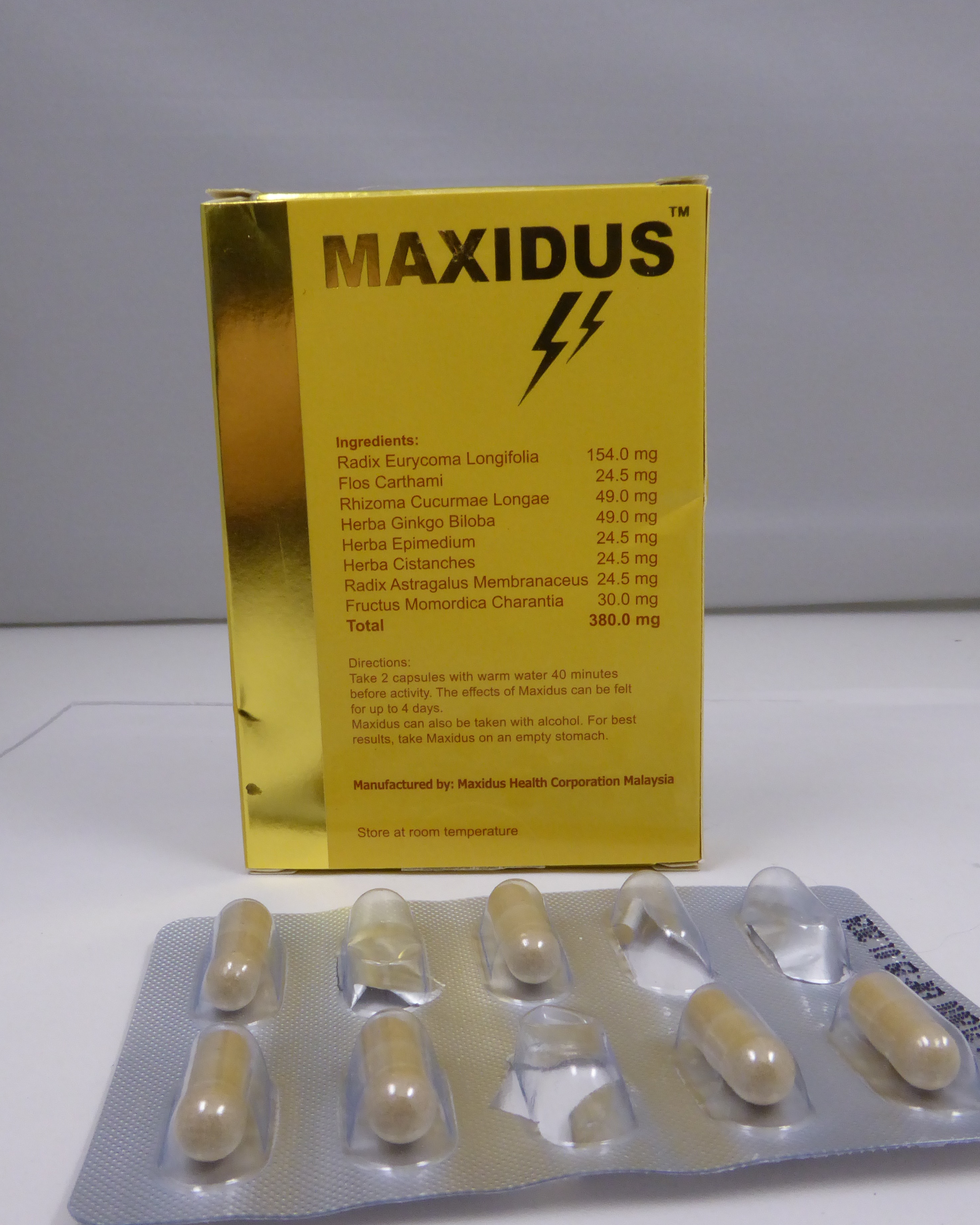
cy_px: 622
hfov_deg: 44.5
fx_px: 1197
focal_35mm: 33
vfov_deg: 54.2
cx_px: 489
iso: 400
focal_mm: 5.4
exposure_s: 1/30
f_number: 7.1
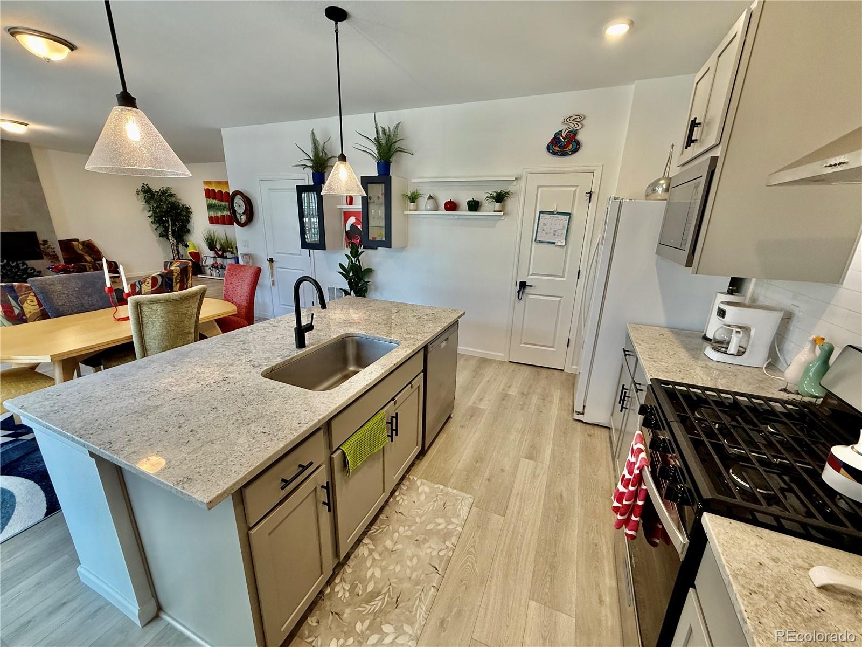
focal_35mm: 14
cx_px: 431
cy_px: 324
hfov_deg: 102.1
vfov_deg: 85.7
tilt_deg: -15.2
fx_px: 349
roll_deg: -0.5
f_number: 2.2
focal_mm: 2.22
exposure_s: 1/120
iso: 200
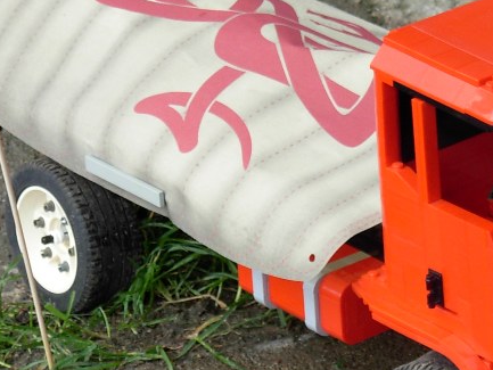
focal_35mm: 246
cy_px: 217
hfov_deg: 8.0
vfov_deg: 6.0
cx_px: 483
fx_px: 3504
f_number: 4
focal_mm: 17.2
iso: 79
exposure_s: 1/78.3
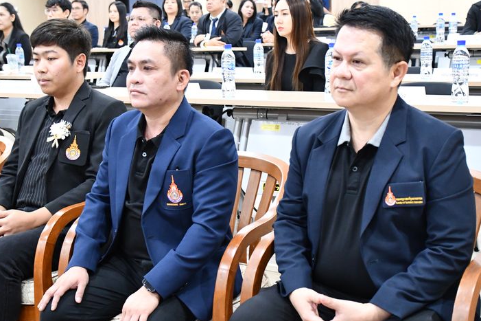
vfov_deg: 23.8
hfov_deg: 35.1
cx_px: 235
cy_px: 147
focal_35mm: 57
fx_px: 761
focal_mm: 26
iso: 3200
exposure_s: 1/60
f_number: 3.8
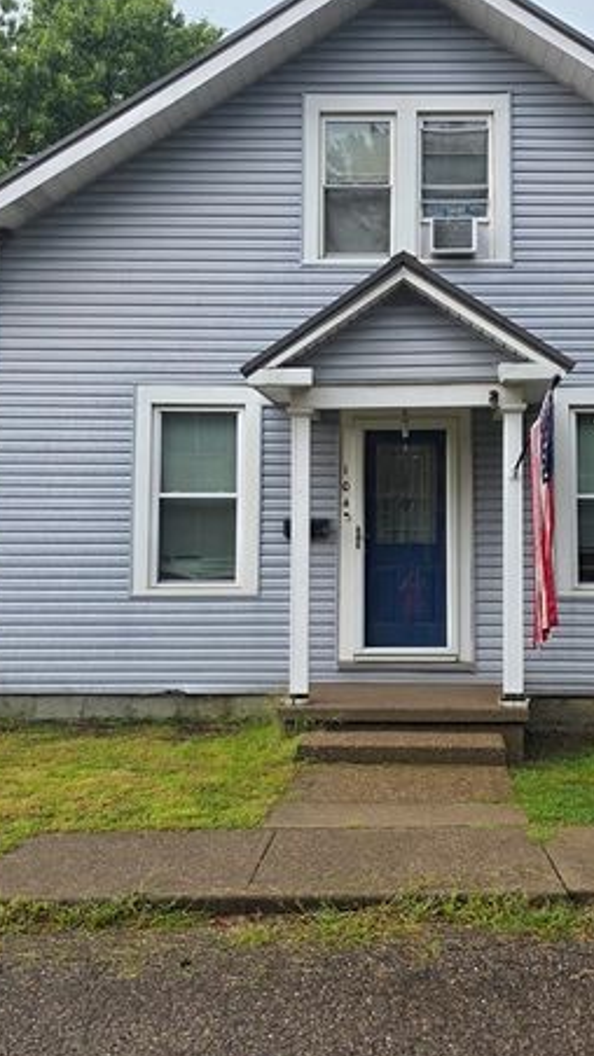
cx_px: 400
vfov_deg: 54.0
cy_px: 487
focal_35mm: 37
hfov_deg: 31.7
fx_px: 1037
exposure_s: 1/180
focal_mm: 6.3
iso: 40
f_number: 1.7
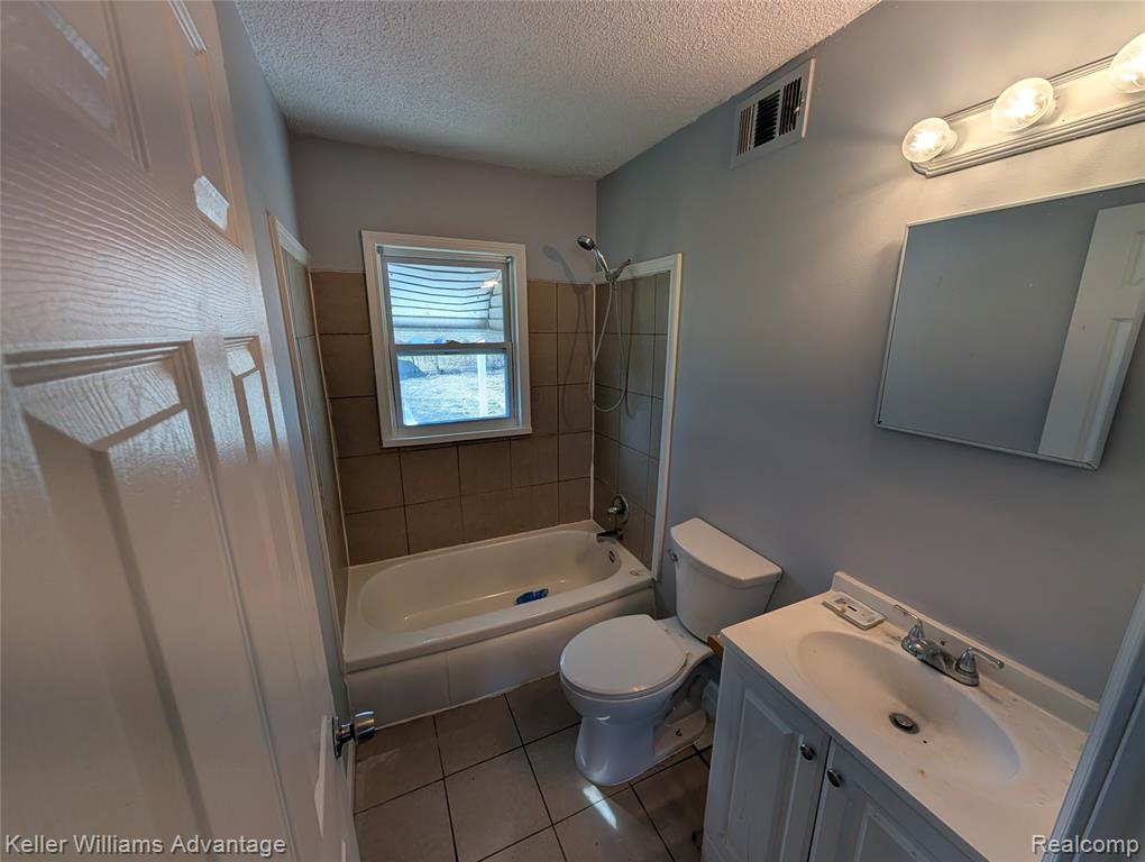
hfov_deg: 110.5
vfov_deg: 94.6
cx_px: 572
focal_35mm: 12
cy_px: 431
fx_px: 397
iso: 47
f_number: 1.7
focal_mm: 2.02
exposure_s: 1/164
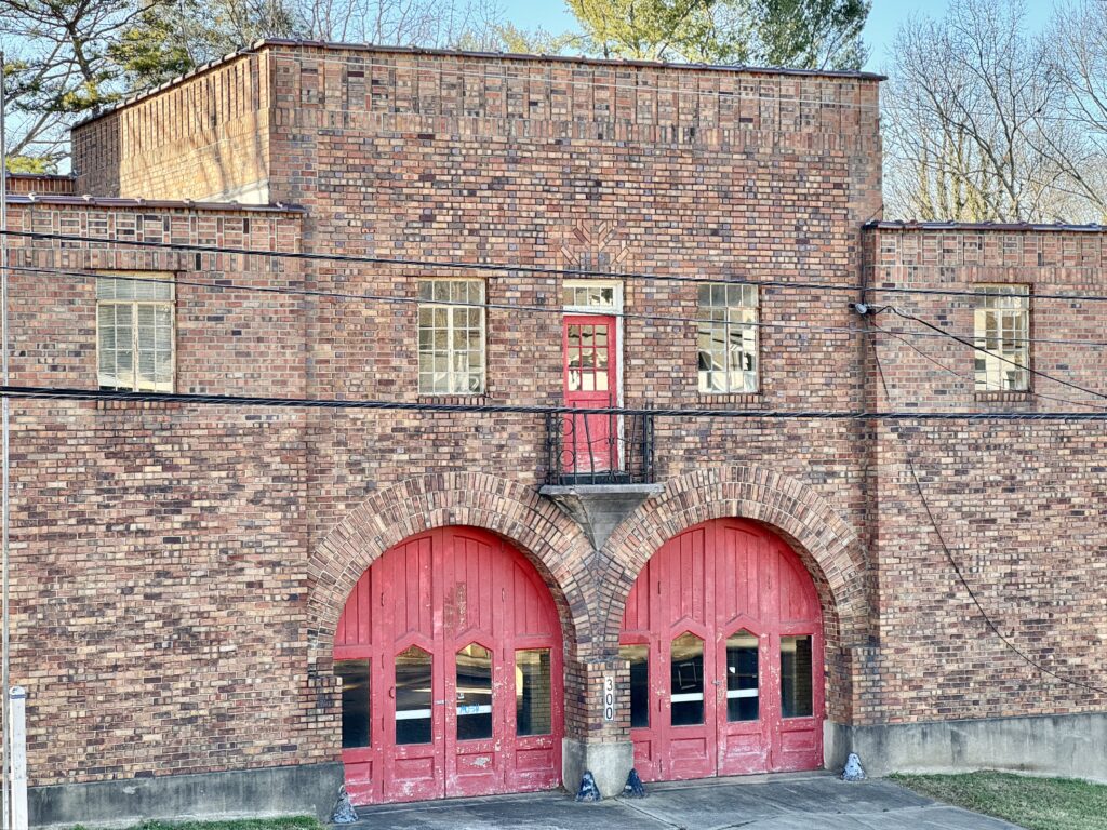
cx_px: 554
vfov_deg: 19.1
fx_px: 2462
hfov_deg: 25.3
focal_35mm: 77
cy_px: 415
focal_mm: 9
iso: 32
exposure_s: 1/99
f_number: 2.8
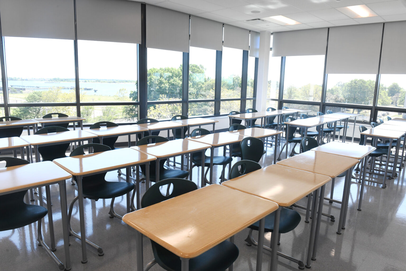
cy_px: 136
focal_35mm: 24
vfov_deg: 53.1
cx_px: 203
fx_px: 271
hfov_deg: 73.7
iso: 1600
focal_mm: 24
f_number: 5.6
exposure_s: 1/200
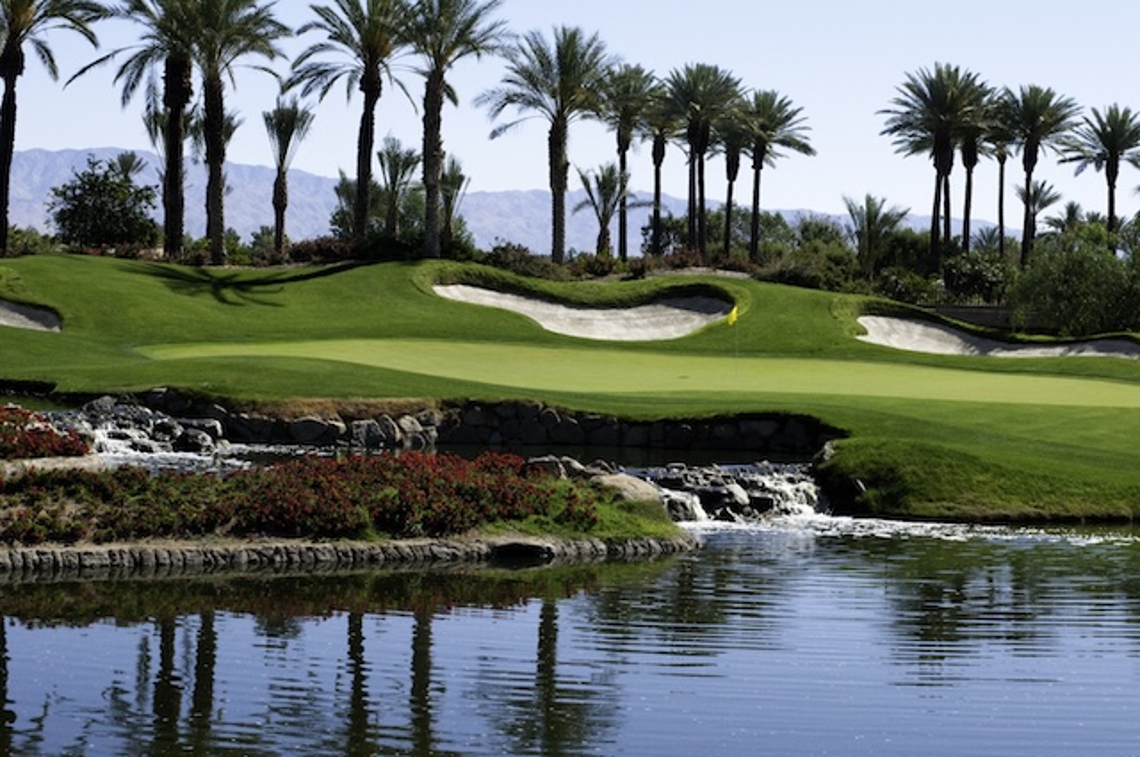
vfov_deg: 18.1
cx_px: 570
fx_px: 2372
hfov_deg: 27.0
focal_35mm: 75
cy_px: 378
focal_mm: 50
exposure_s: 1/800
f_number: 16
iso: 1250
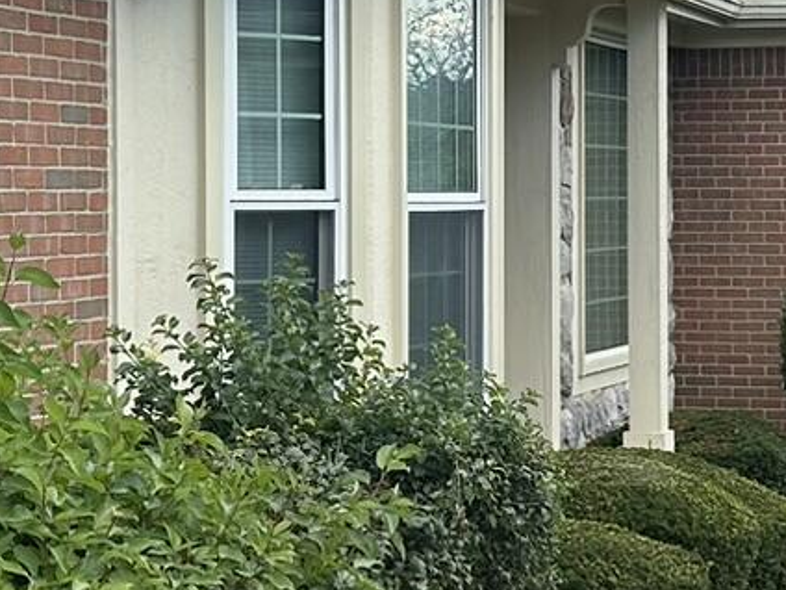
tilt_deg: -0.6
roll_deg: -0.2
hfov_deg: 16.9
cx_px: 497
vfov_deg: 12.8
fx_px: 2634
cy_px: 212
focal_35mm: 116
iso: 80
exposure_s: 1/2203
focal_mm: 6.86
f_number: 1.78
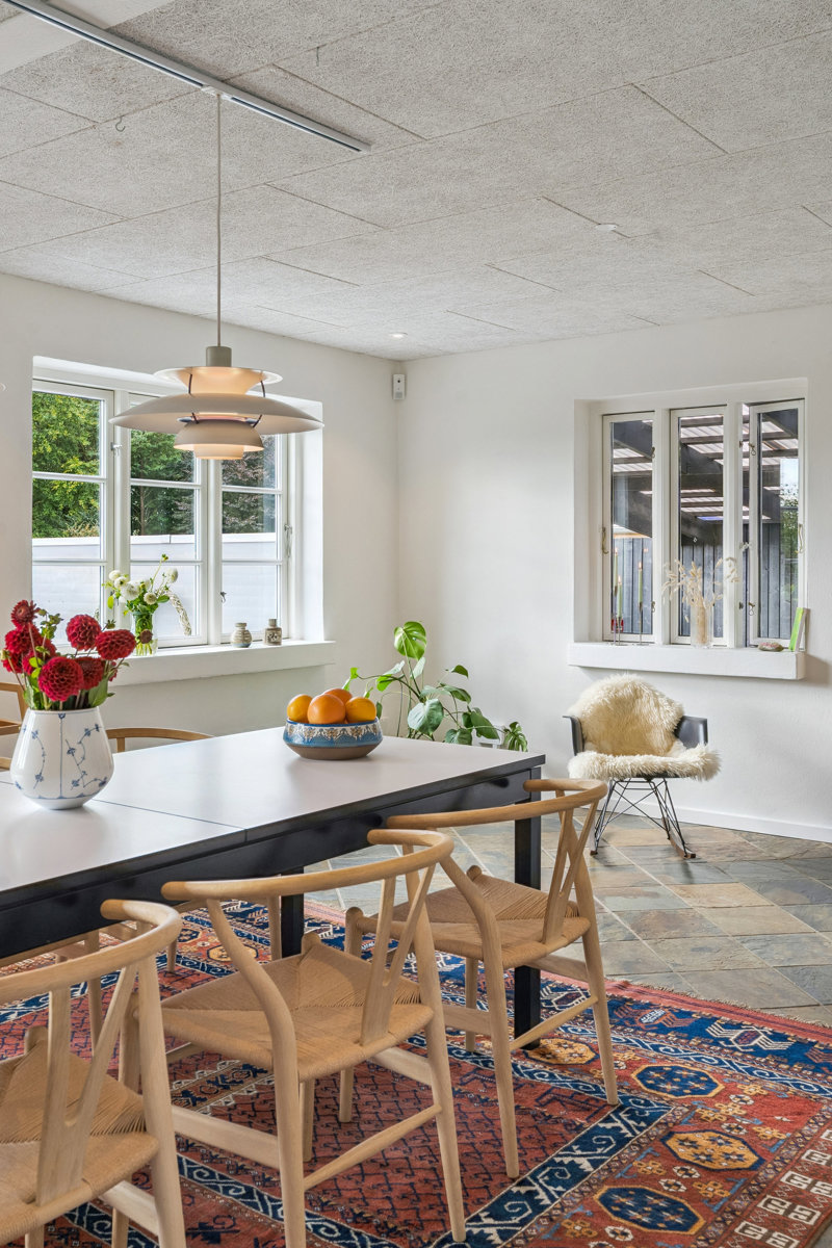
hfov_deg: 41.1
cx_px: 416
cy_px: 624
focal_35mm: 32
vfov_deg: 58.7
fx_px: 1109
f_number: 8
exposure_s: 1/40
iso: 200
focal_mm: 32
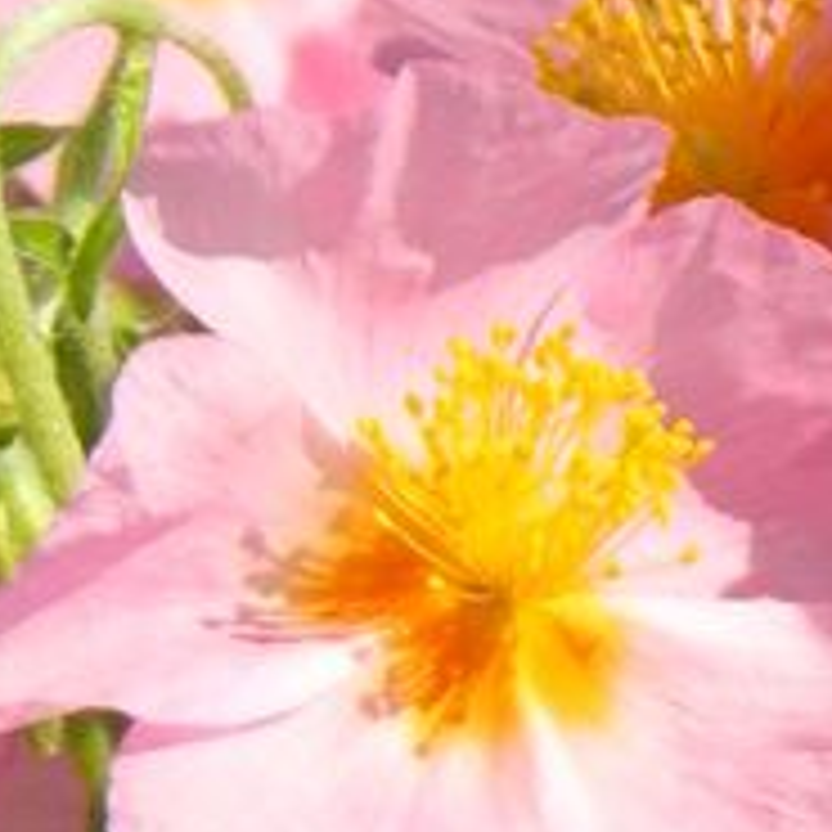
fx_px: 19116
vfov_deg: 2.5
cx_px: 1147
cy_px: 418
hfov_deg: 2.5
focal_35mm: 703
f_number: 4.5
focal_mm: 32.7
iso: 264
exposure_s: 1/2000
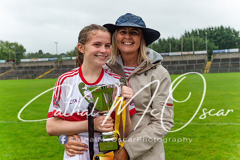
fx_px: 366
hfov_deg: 36.3
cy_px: 80
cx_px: 120
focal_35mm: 55
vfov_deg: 24.6
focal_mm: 55
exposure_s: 1/100
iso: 1250
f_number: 4
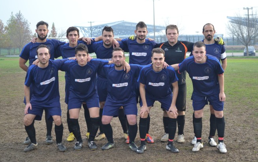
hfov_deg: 33.0
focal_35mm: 62
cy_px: 83
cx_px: 130
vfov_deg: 21.0
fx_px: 436
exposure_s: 1/500
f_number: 5.3
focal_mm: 40
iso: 640
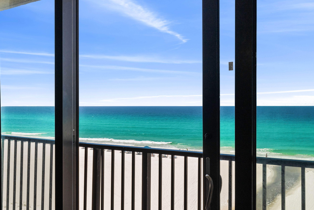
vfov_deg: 35.1
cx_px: 154
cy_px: 107
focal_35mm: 38
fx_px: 331
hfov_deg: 50.7
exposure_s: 1/1000
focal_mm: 24
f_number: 8
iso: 400
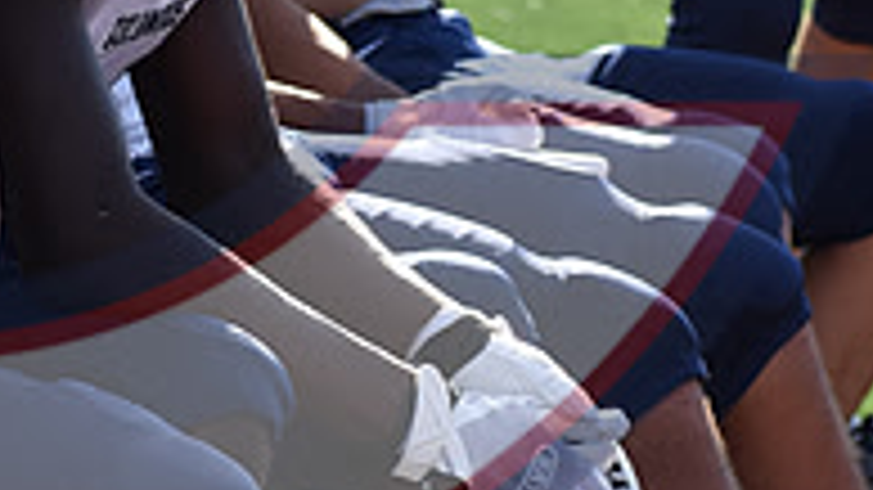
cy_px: -128
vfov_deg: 2.7
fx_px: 10311
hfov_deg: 4.8
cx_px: -112
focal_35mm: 446
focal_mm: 95
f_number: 5.6
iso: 400
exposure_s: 1/1250
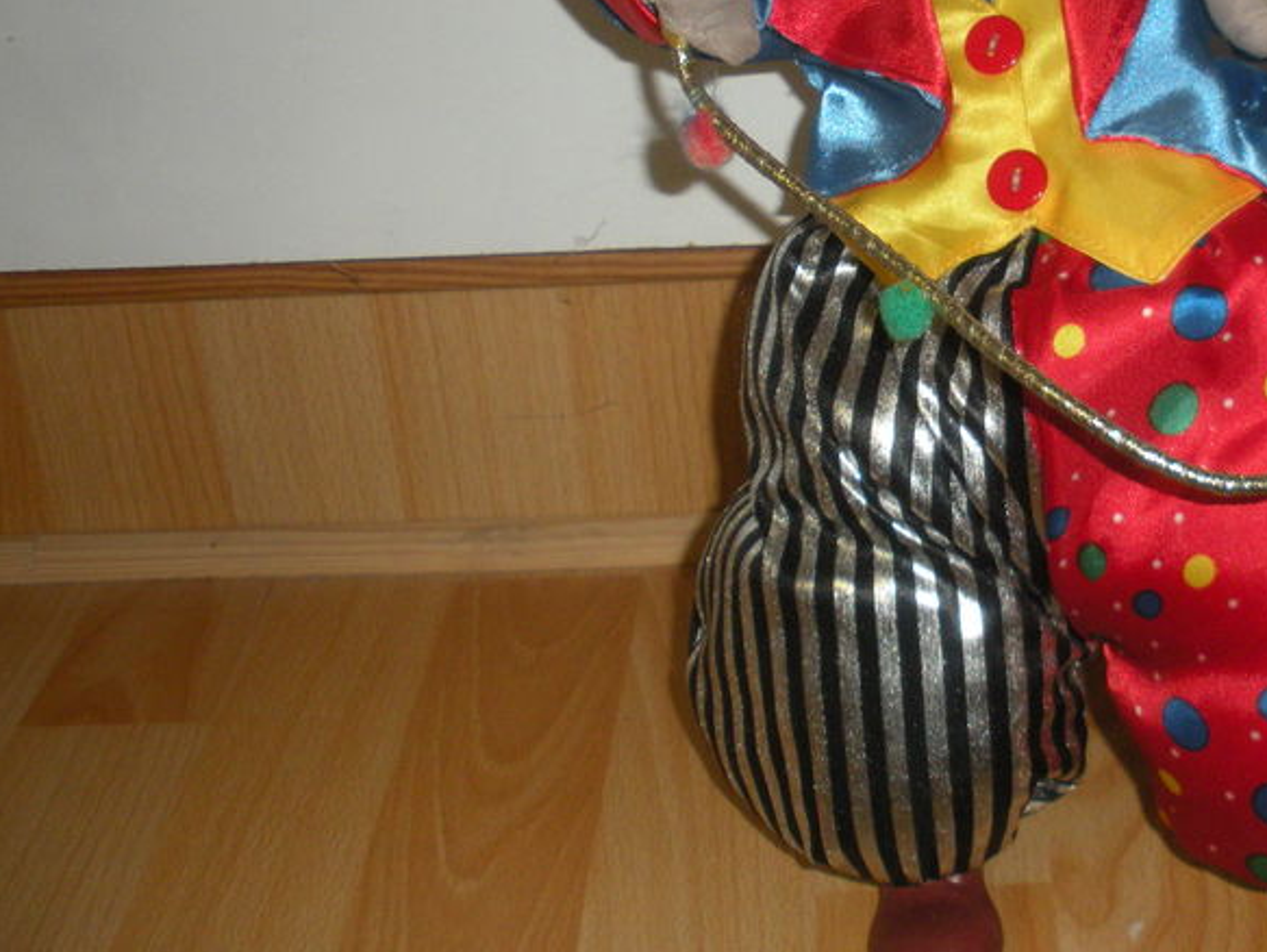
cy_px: 289
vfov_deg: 24.3
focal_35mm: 60
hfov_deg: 31.4
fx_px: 2197
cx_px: 1011
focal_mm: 6.3
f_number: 3.5
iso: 200
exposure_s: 1/60
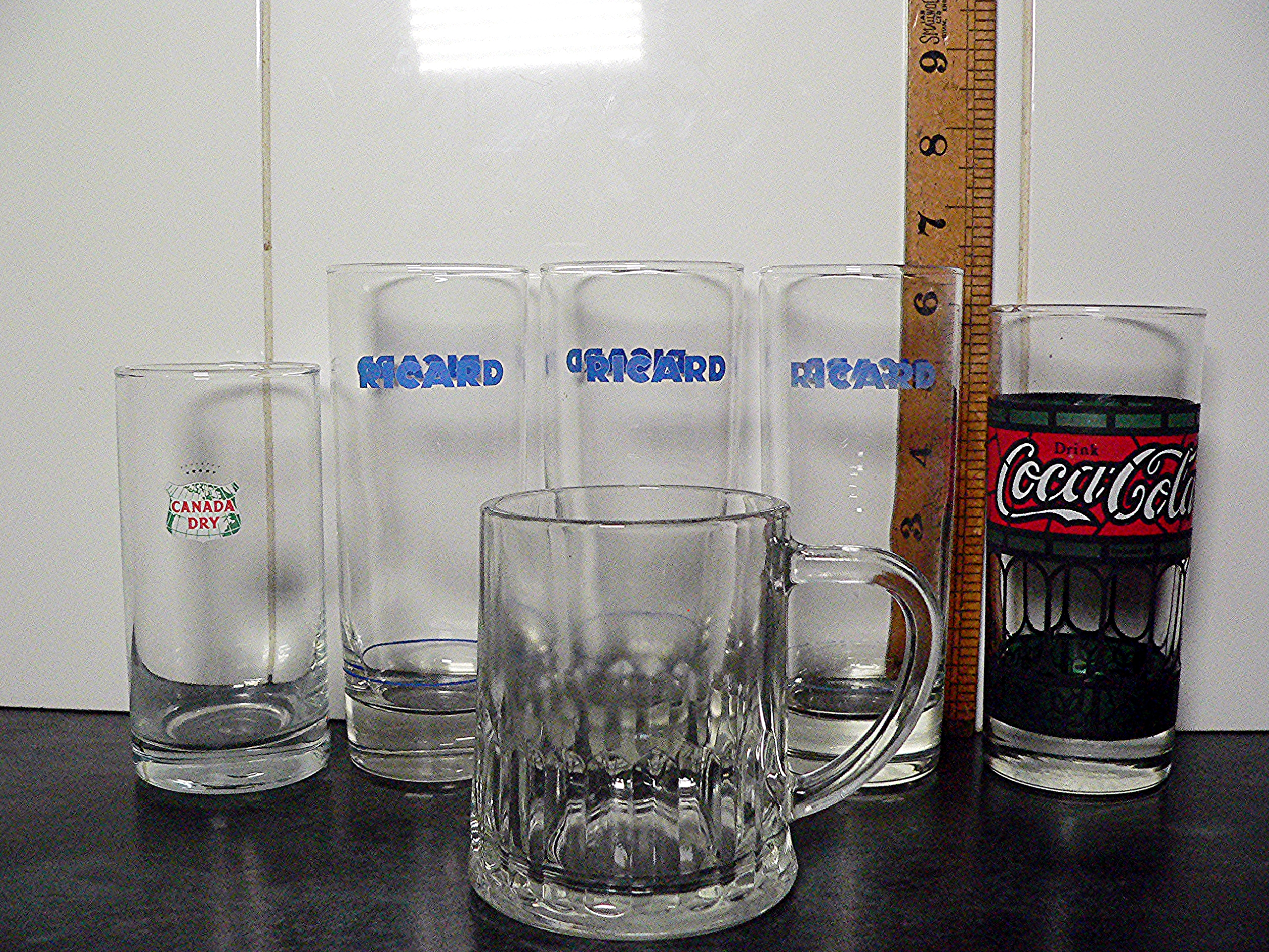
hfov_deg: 51.4
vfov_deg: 39.7
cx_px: 634
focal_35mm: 36
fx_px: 1320
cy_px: 476
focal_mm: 6
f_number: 3.3
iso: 400
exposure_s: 1/125
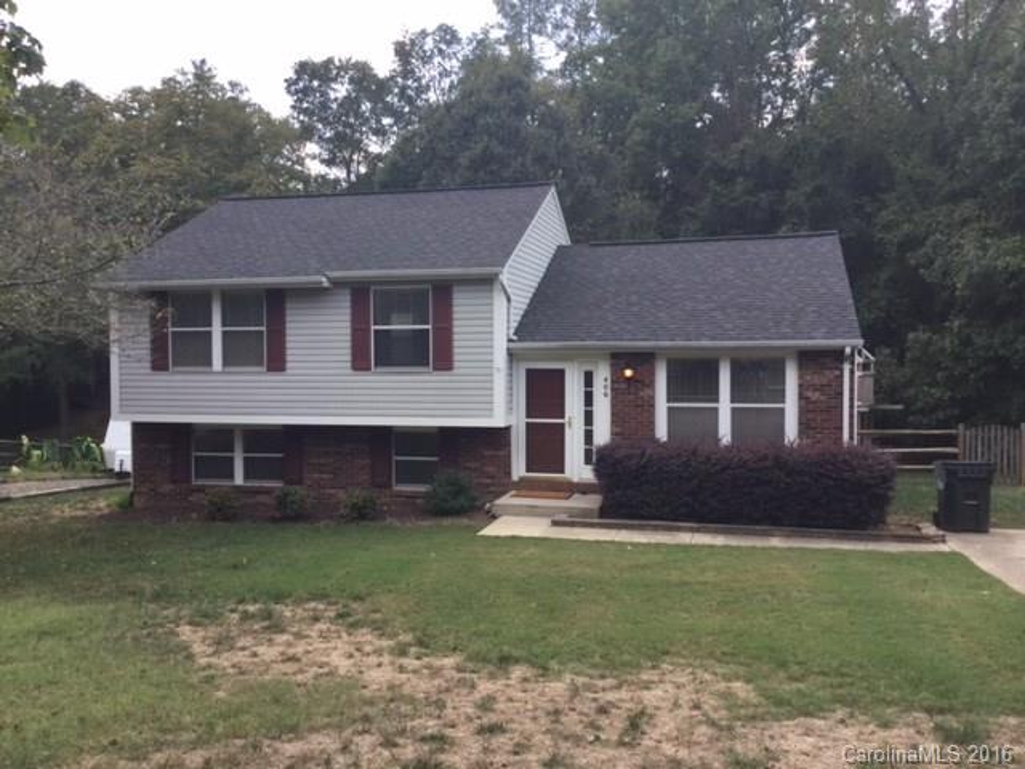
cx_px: 512
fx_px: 918
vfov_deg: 45.4
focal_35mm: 31
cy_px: 384
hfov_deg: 58.4
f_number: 2.4
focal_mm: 3.3
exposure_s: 1/309
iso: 25
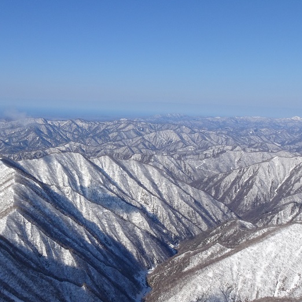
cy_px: 171
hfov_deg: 41.2
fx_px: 395
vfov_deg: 41.8
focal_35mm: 40
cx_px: 95
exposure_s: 1/1600
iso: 80
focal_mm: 4.1
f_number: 3.5
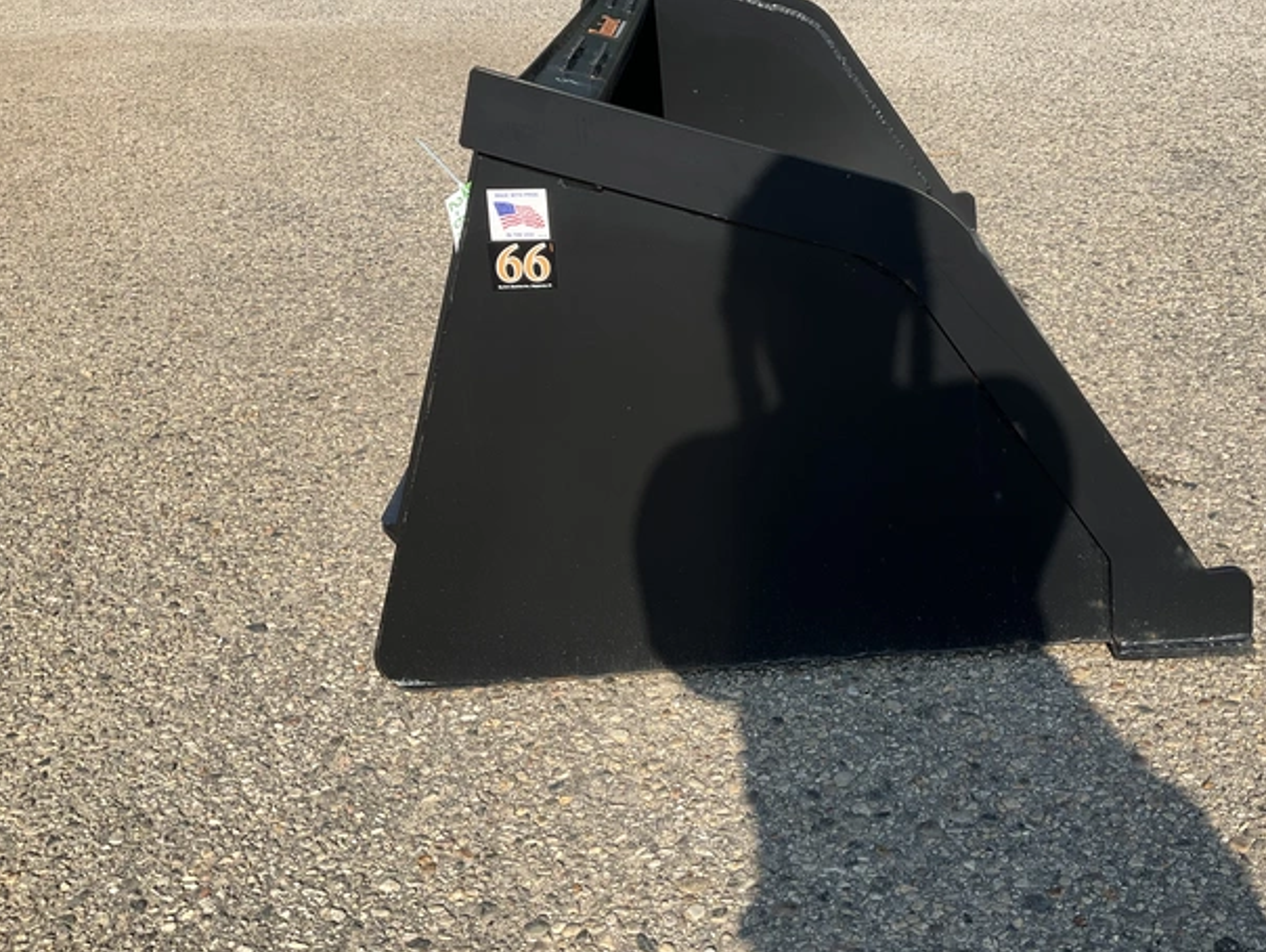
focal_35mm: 36
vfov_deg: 39.5
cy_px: 368
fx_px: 1318
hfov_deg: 51.0
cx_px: 752
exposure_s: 1/1412
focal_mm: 3
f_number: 1.8
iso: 25
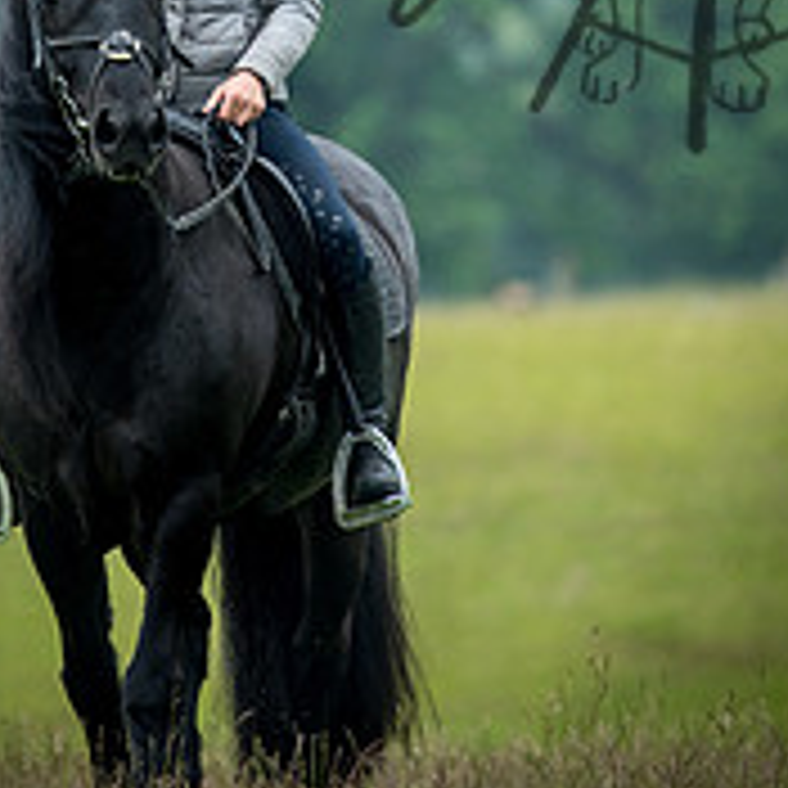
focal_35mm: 981
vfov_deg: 1.8
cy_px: -171
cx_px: 302
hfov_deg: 1.8
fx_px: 25265
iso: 400
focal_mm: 300
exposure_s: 1/1000
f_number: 4.5
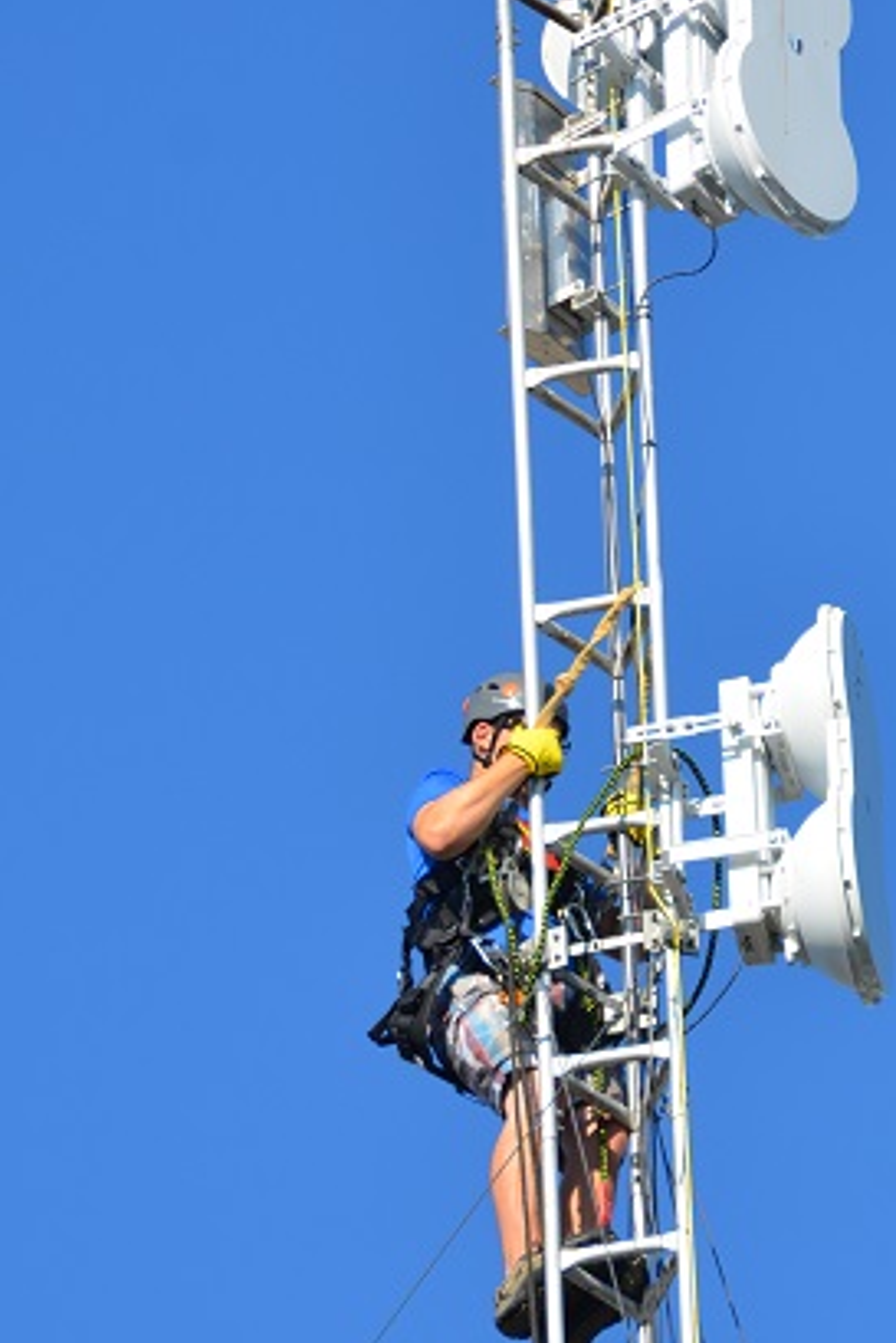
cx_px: 738
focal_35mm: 414
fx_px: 15442
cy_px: 640
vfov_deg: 5.0
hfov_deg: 3.3
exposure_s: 1/640
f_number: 6.3
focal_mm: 150
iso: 200
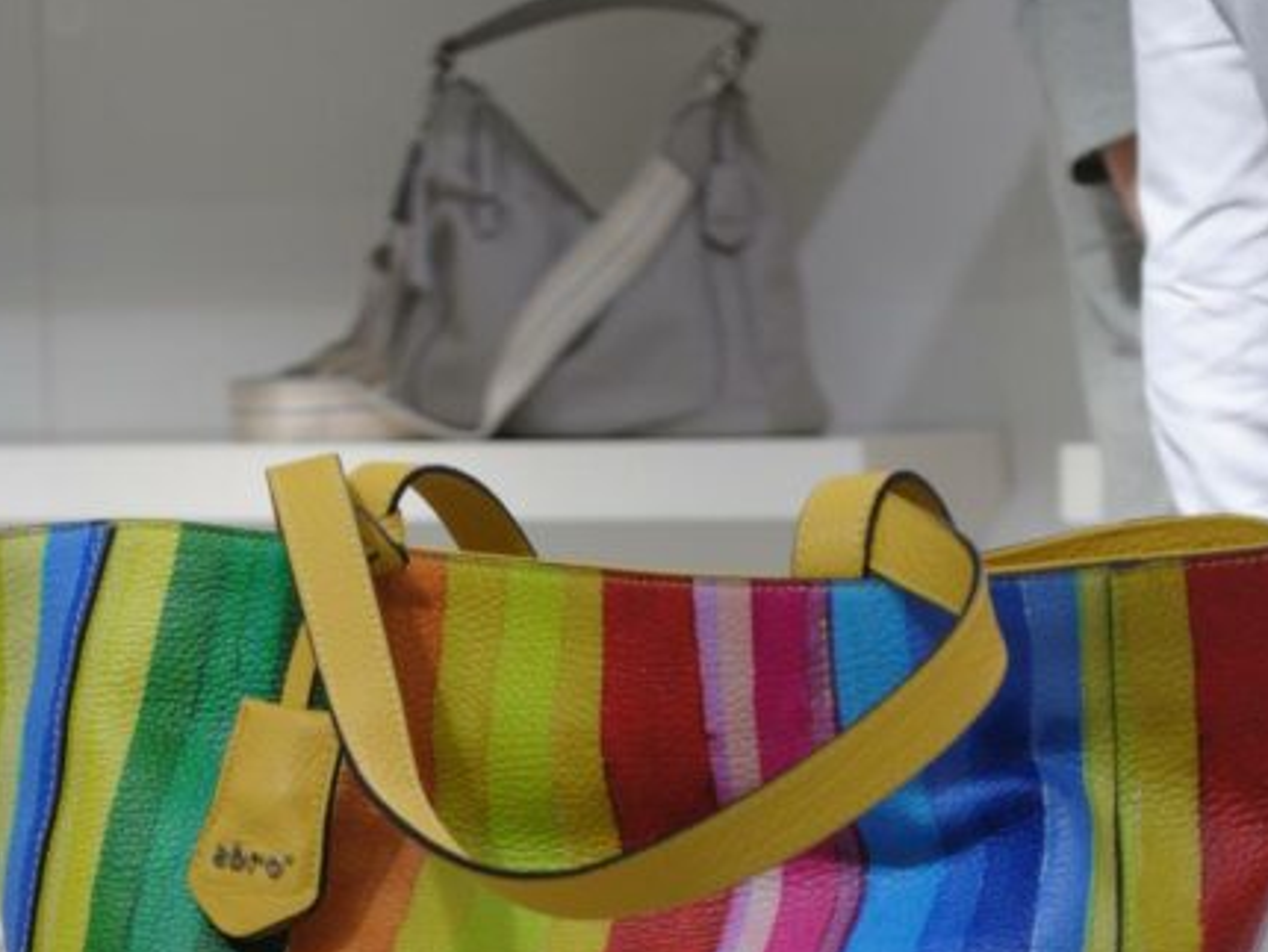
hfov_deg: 11.9
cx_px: 661
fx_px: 6084
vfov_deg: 8.8
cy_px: 1259
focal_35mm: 166
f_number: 5.6
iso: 280
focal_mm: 55
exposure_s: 1/125
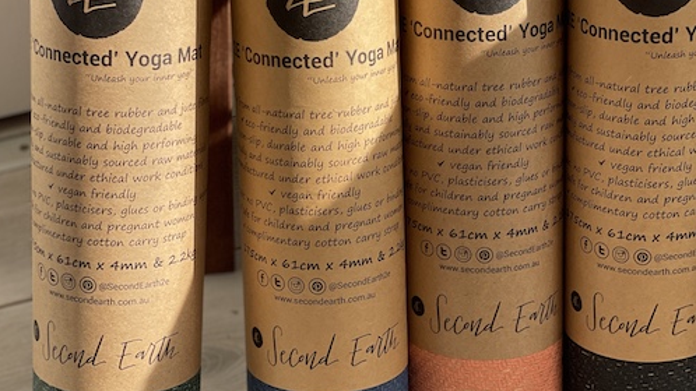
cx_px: 338
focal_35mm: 91
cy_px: 105
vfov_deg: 13.3
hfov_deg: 23.4
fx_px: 1679
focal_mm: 6
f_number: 2
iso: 32
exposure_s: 1/122
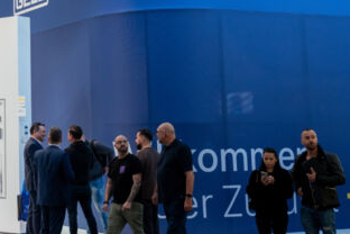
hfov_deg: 16.8
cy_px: -23
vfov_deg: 11.4
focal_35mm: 118
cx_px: -41
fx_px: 1147
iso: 1600
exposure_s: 1/400
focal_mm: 30
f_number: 1.4
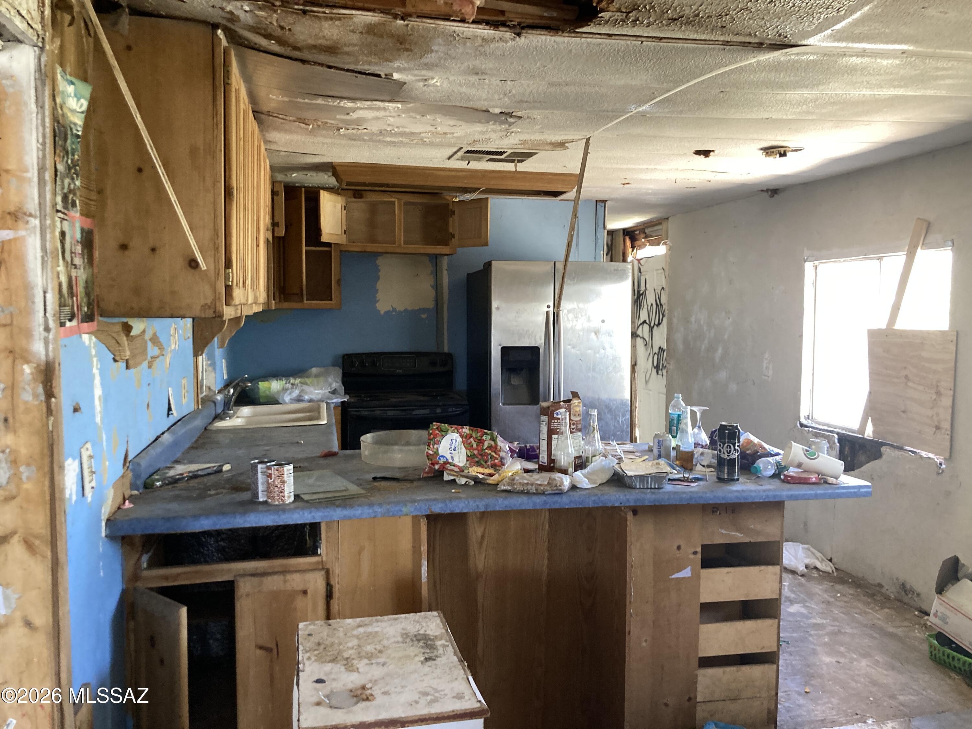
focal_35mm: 28
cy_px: 364
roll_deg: -2.4
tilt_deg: -4.1
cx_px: 486
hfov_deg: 63.4
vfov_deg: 49.7
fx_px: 786
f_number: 1.8
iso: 200
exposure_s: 1/60
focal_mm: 3.99
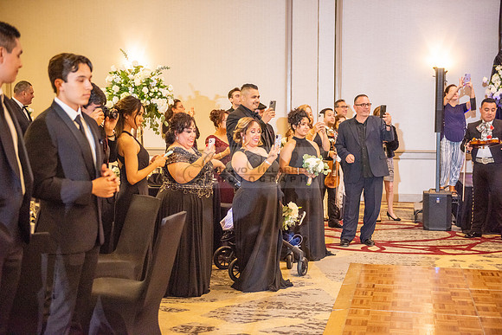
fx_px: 781
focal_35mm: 56
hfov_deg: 35.6
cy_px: 168
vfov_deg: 24.2
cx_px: 251
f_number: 2.8
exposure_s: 1/125
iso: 1600
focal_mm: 56
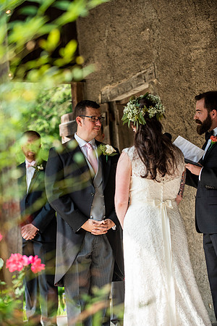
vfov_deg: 18.6
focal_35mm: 110
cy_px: 163
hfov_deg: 12.5
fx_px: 995
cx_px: 108
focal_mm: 110
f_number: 3.5
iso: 400
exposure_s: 1/800
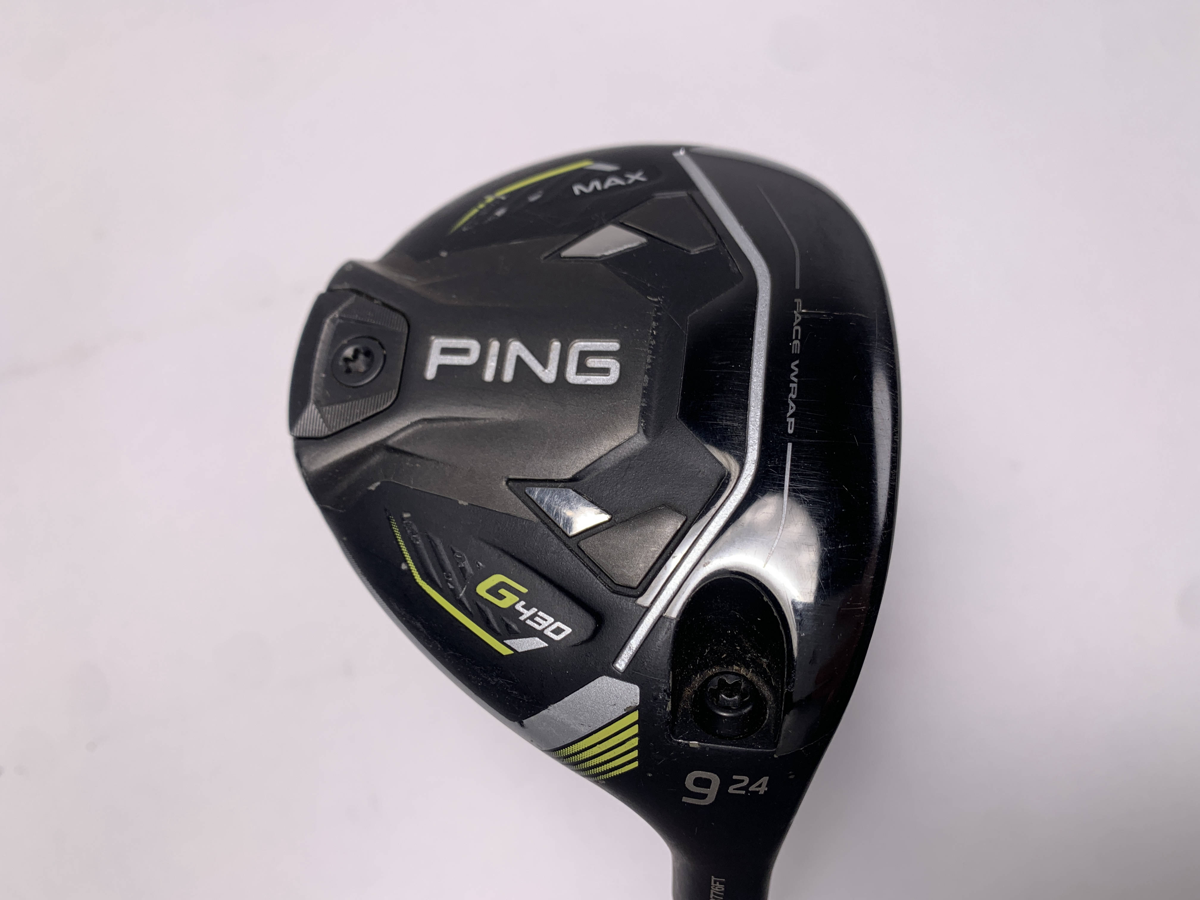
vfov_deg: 53.1
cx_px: 600
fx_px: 901
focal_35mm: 26
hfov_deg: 67.3
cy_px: 450
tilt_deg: -69.7
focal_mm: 4.25
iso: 25
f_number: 1.8
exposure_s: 1/192
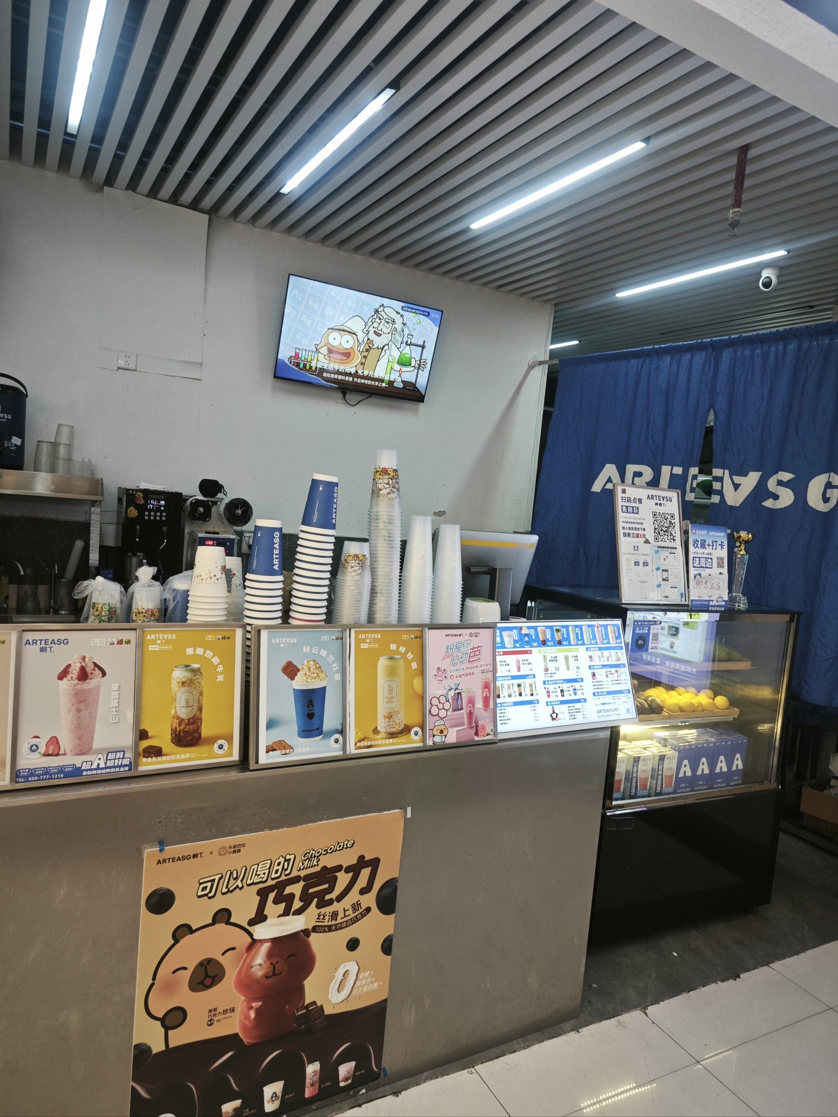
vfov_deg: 73.9
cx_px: 419
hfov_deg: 58.9
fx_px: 742
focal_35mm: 23
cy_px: 558
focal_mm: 5.43
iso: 250
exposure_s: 1/100
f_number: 1.8
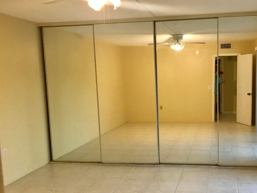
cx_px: 177
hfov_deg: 46.9
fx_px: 290
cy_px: 114
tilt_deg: -6.9
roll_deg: +3.2
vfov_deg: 36.7
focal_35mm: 39
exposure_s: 1/15
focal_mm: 3.99
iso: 64
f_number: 1.8
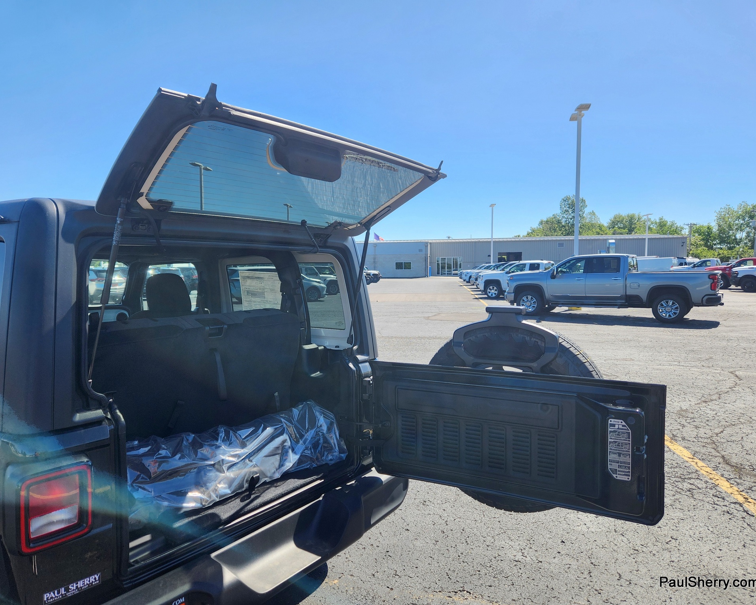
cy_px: 303
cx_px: 373
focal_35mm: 24
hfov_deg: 70.3
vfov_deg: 58.8
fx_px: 537
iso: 20
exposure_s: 1/900
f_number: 1.8
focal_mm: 5.4
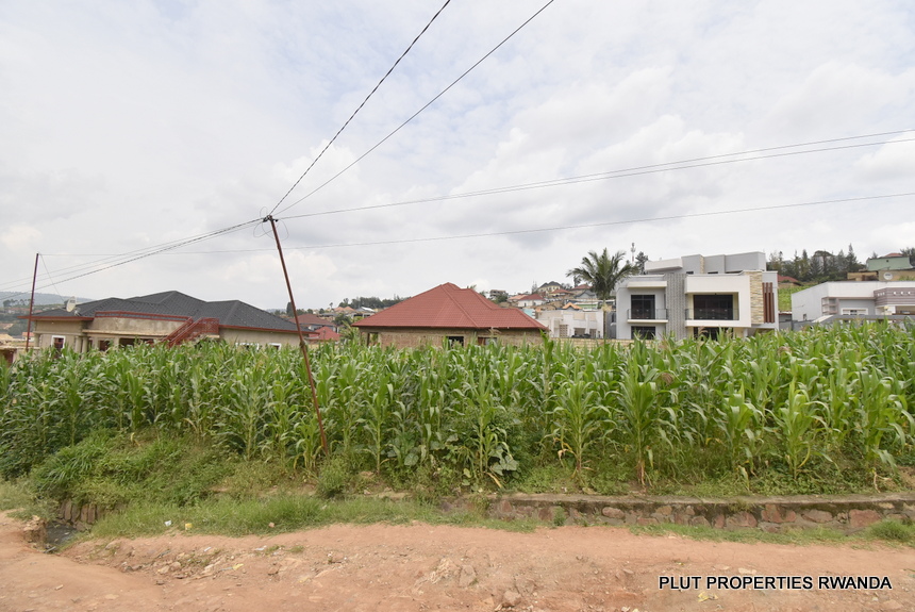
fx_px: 382
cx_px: 458
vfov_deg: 77.4
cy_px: 306
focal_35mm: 15
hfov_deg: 100.3
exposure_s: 1/1250
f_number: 8
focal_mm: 10
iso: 500
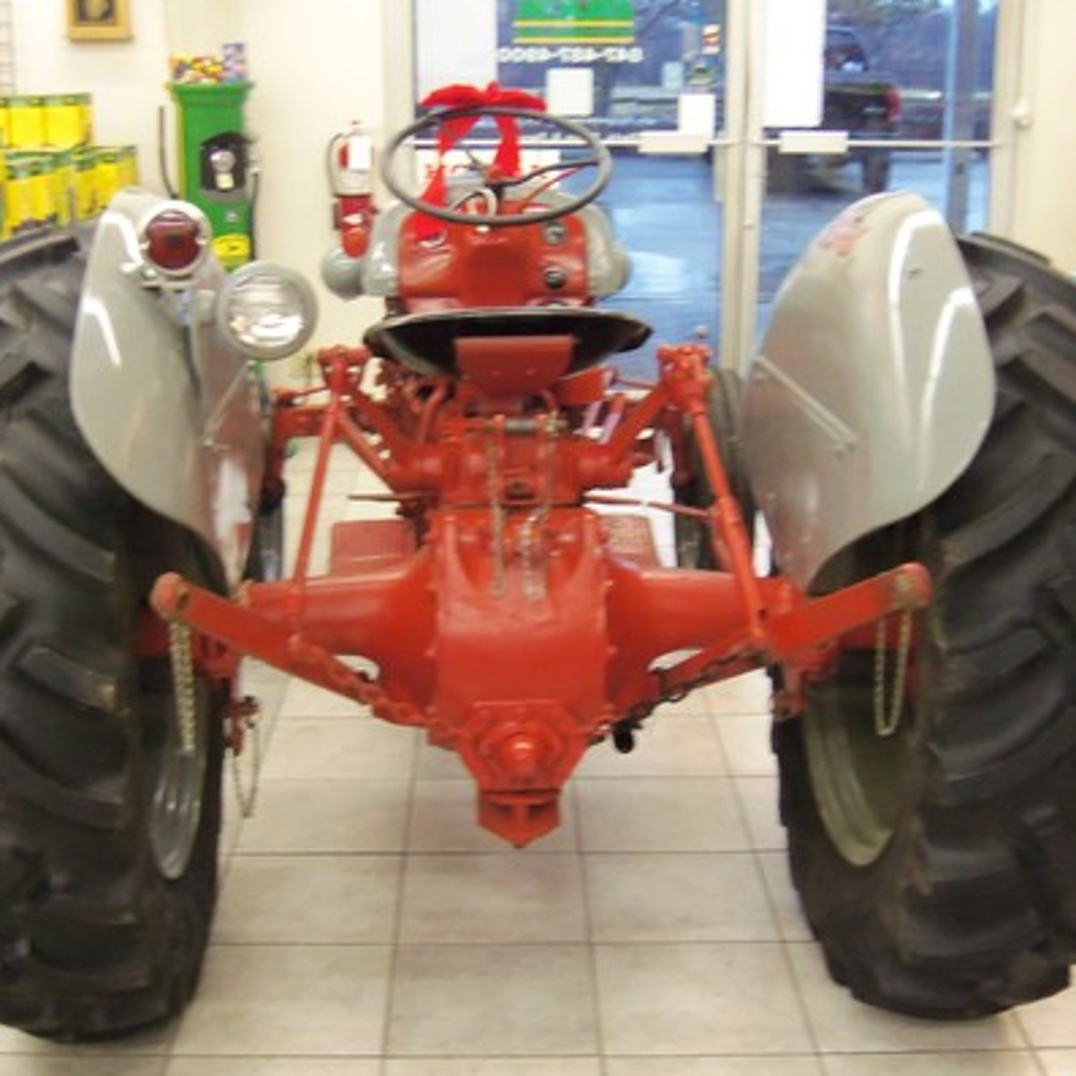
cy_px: 534
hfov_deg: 36.8
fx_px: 1618
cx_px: 504
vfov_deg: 36.8
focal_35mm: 46
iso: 400
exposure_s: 1/15
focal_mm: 6.8
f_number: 4.3
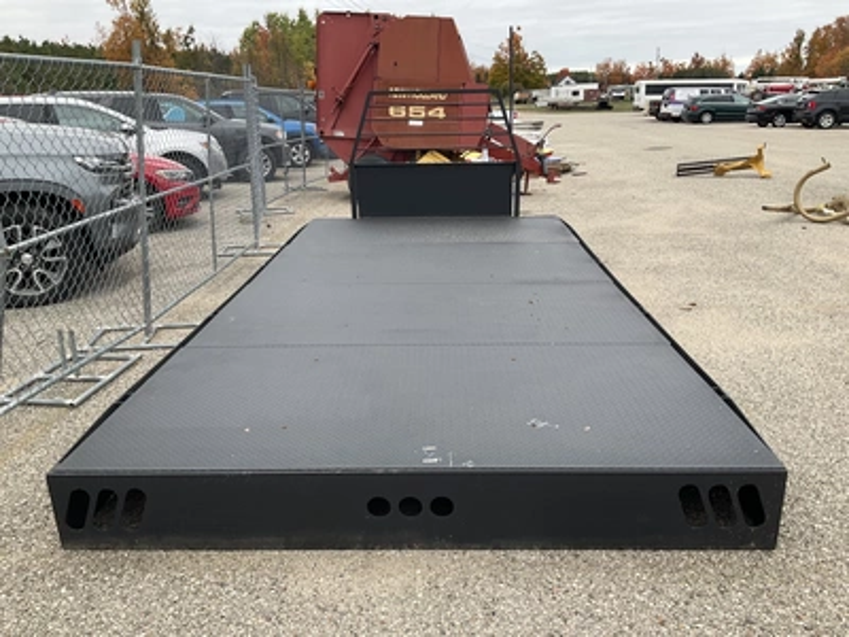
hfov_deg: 61.7
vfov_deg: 48.2
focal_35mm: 29
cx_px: 424
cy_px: 318
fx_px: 711
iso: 25
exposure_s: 1/286
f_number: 1.8
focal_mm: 3
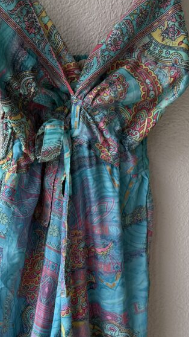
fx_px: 445
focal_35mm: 50
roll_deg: -2.0
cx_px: 34
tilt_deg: -11.5
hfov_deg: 23.6
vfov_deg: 41.3
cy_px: 178
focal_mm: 6.76
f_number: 1.78
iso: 80
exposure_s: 1/365
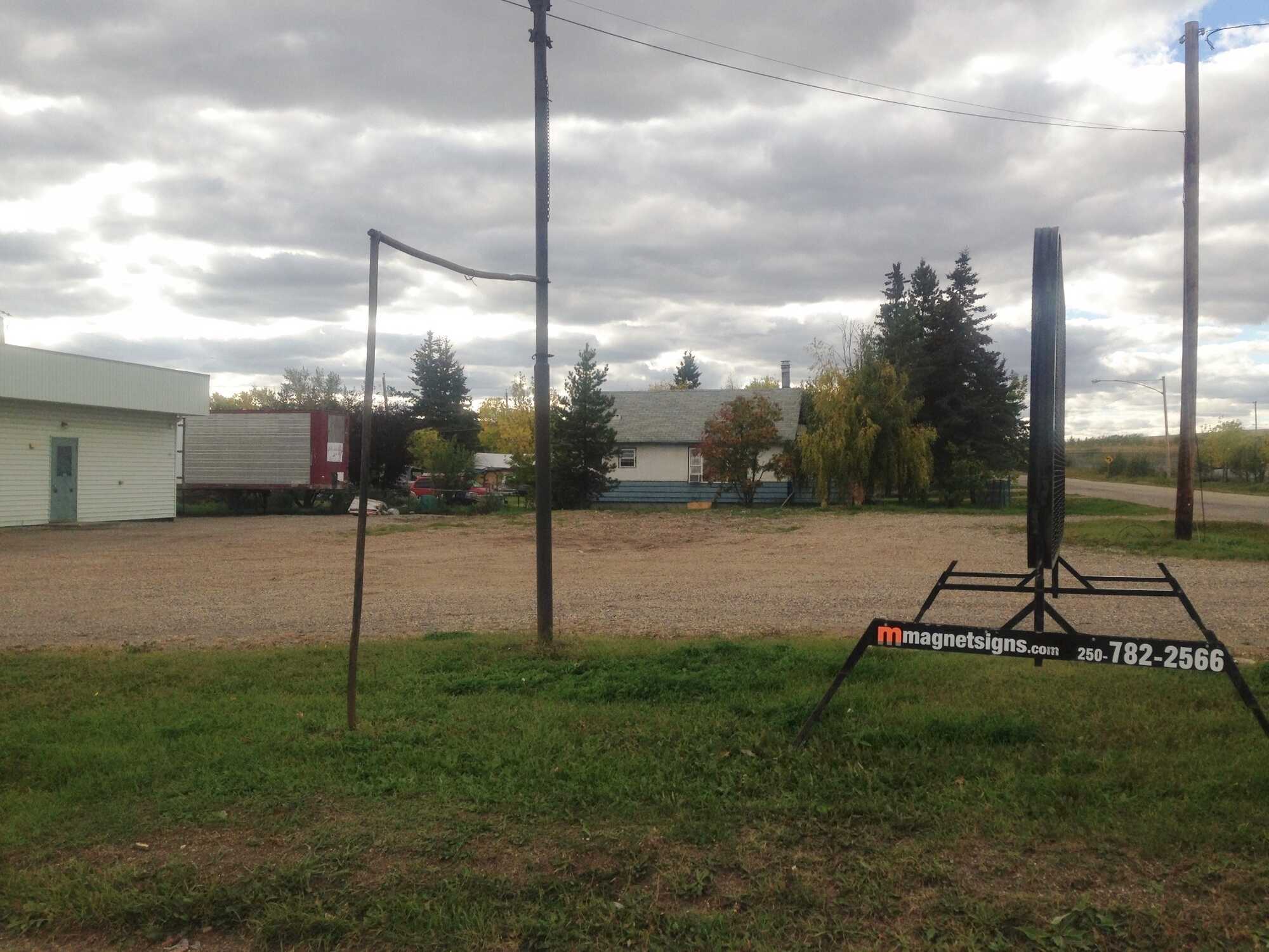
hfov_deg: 55.4
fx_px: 1210
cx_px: 634
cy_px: 476
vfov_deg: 42.9
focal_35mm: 33
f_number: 2.4
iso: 50
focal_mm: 4.12
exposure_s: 1/903
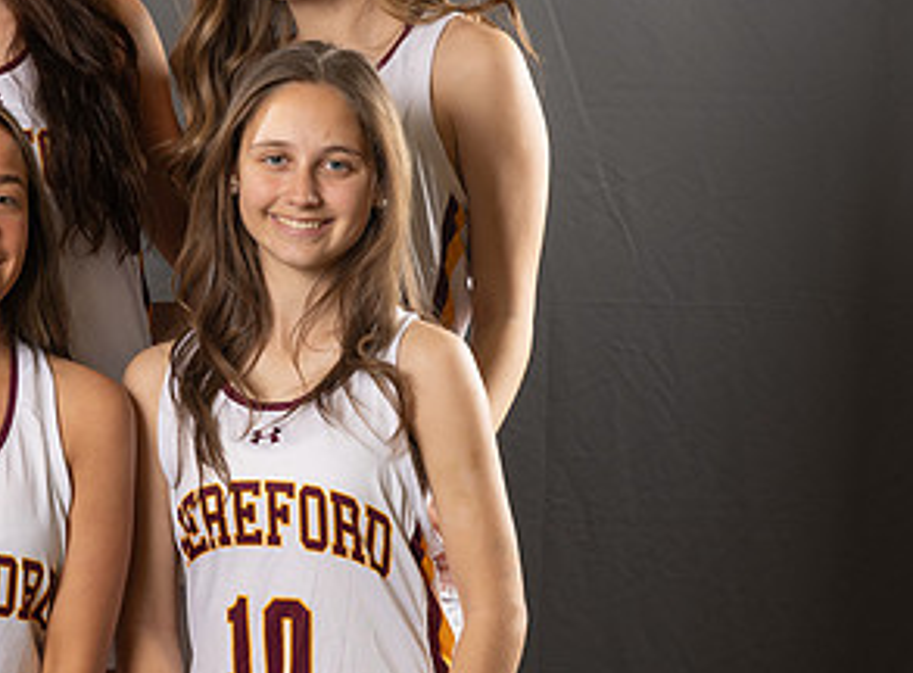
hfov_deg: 10.1
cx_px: 140
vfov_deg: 7.5
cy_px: 339
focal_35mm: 197
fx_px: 5164
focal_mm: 86
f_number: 5.6
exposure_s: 1/160
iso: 125
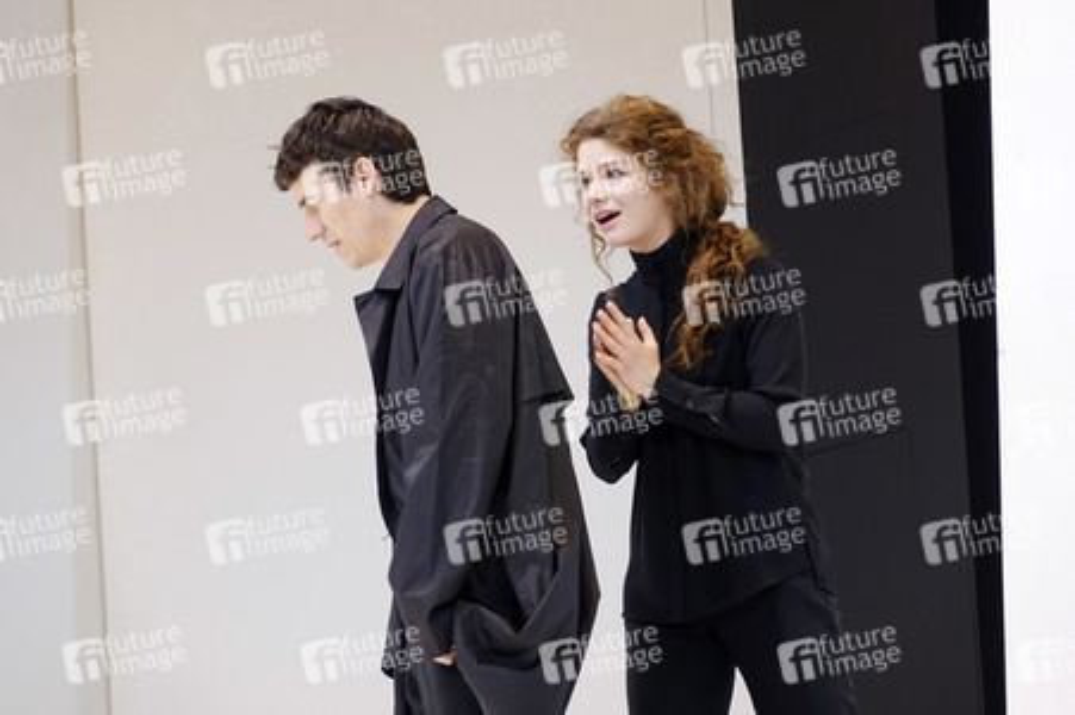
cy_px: 358
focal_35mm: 200
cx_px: 538
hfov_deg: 10.3
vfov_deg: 6.9
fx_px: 5968
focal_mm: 73.3
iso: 400
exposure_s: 1/160
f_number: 3.5
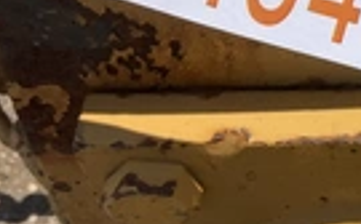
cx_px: 439
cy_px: 0
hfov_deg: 21.2
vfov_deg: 14.1
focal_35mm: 91
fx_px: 894
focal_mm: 3
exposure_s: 1/2427
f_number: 1.8
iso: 25
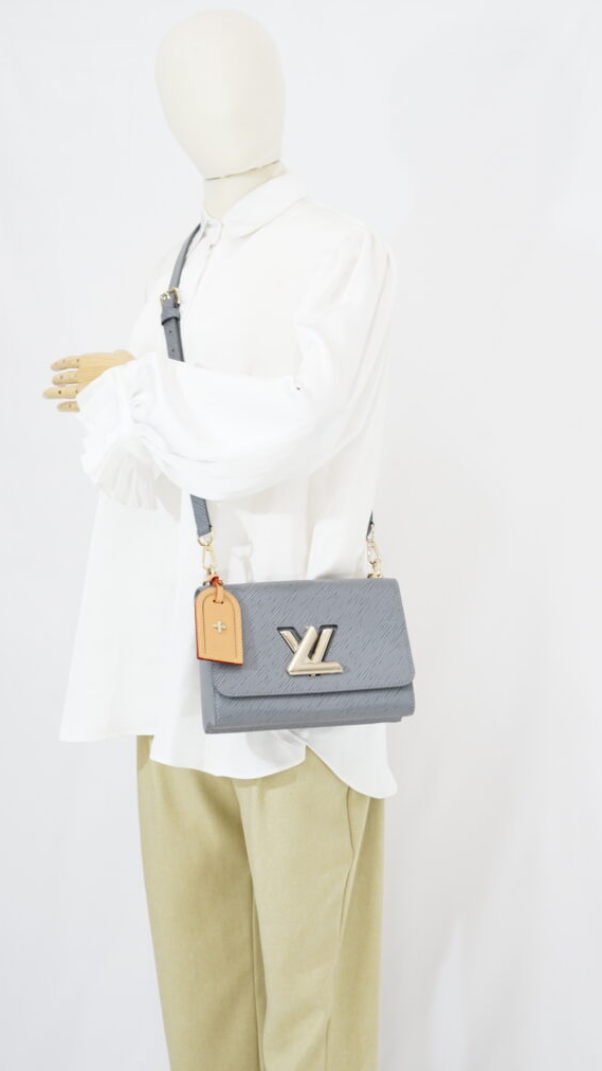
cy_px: 538
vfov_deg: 39.2
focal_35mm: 53
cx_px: 279
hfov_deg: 22.6
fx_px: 1505
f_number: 6.3
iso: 640
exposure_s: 1/8
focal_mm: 50
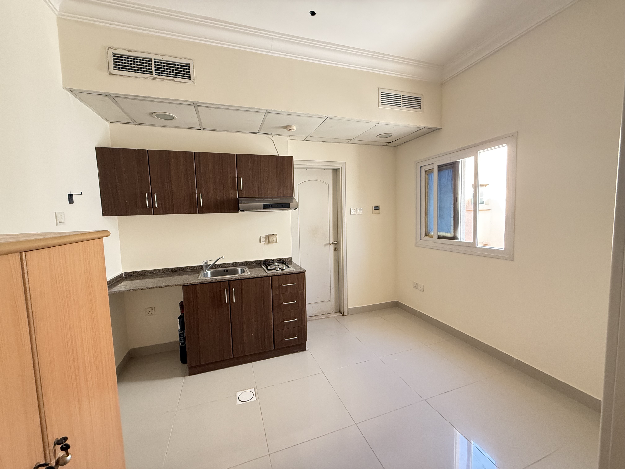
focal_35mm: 14
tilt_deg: -4.1
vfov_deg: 85.7
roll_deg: +1.2
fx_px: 253
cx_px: 312
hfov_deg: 102.1
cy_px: 234
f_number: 2.2
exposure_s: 1/90
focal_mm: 2.22
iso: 320
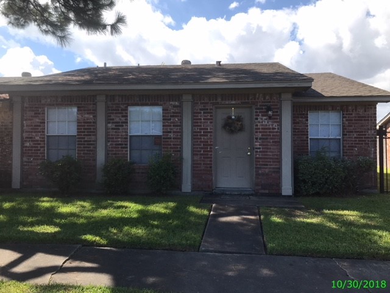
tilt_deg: +0.5
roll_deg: -1.3
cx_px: 195
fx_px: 315
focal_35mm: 28
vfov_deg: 49.7
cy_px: 146
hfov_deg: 63.4
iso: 20
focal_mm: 3.99
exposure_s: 1/1597
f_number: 1.8
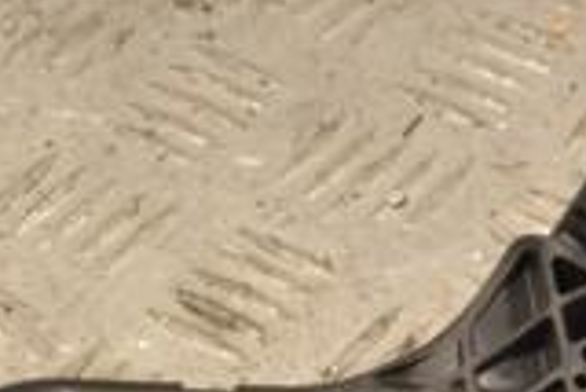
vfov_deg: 5.1
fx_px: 4399
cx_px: 125
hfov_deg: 7.6
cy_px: 396
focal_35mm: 270
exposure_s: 1/320
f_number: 9
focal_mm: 48
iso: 3200
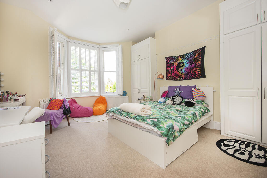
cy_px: 89
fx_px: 104
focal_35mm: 14
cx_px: 134
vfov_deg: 81.3
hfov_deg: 104.2
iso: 500
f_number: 8
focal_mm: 14
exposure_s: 1/60
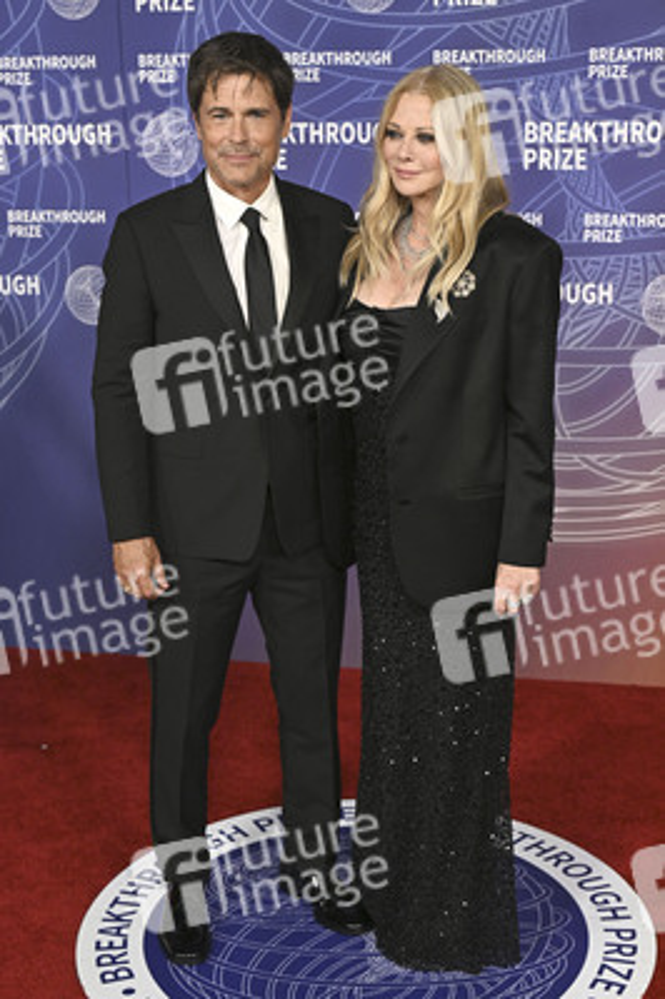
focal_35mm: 44
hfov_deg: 30.5
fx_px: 1221
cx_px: 332
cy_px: 500
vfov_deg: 44.5
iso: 2000
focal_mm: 44
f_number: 4
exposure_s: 1/320
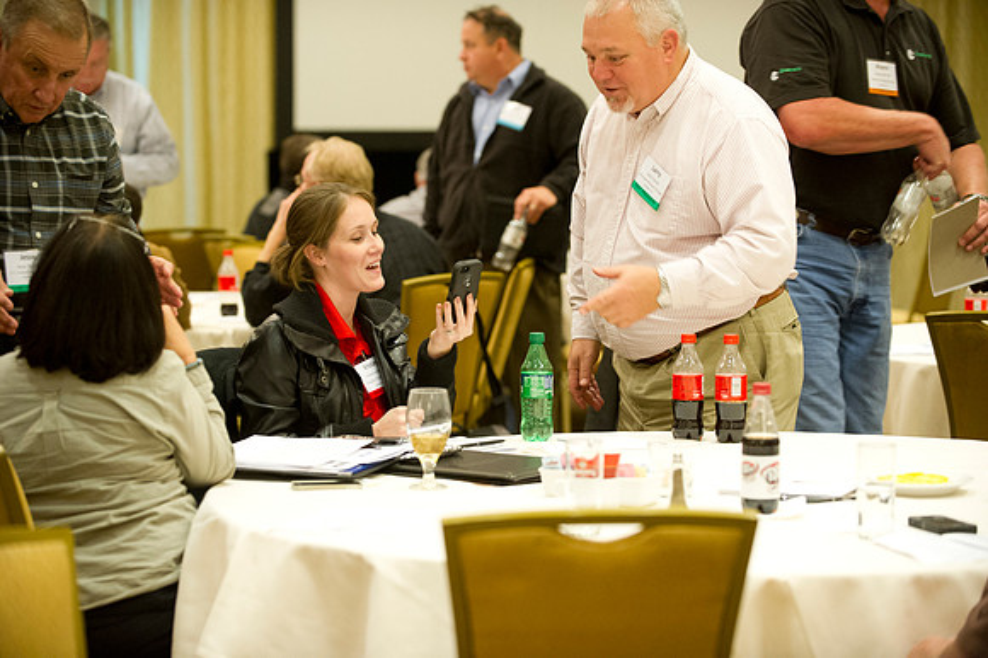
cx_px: 494
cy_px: 329
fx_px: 2798
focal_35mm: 102
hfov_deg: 20.0
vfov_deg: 13.4
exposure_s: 1/60
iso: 3200
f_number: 2.8
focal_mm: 102
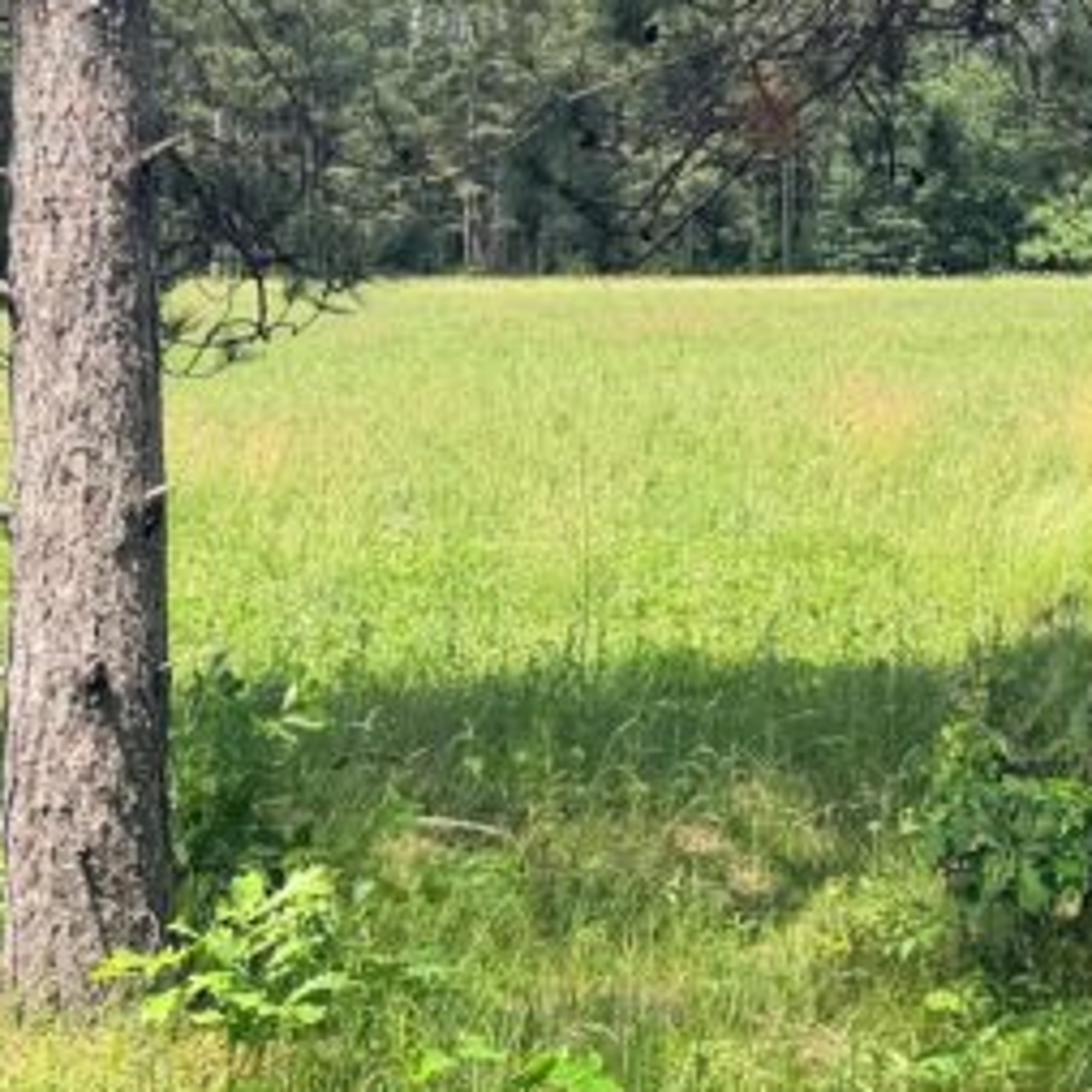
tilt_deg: +4.5
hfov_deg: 19.3
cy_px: -21
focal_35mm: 89
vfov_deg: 18.9
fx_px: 3176
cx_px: 871
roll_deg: -1.4
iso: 100
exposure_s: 1/1618
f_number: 1.78
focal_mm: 6.76
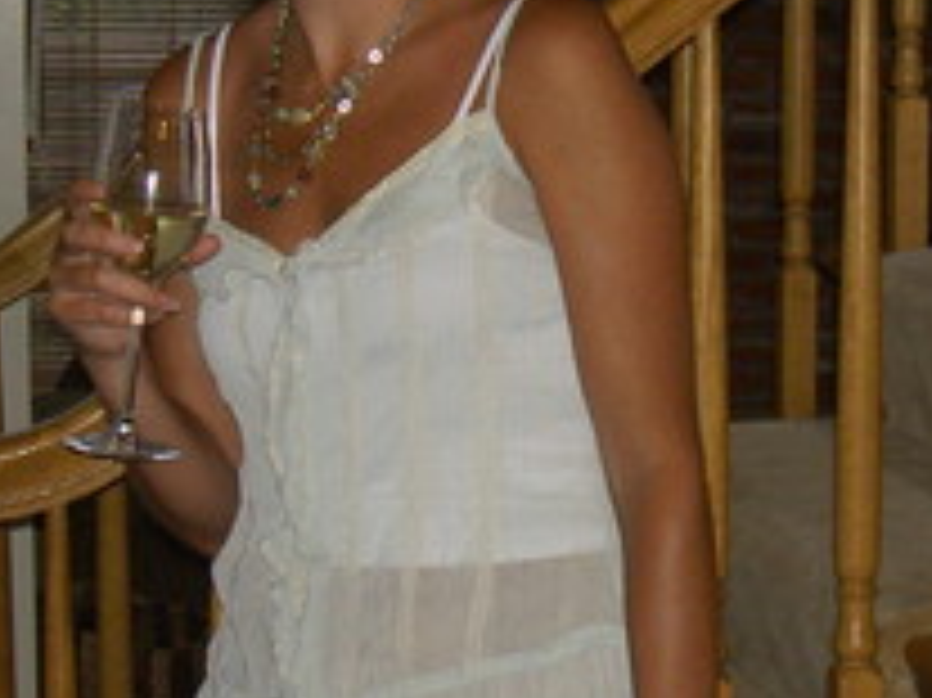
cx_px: 612
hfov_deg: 16.1
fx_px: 3283
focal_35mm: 122
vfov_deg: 12.1
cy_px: 302
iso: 100
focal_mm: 8
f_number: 2.8
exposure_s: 1/60
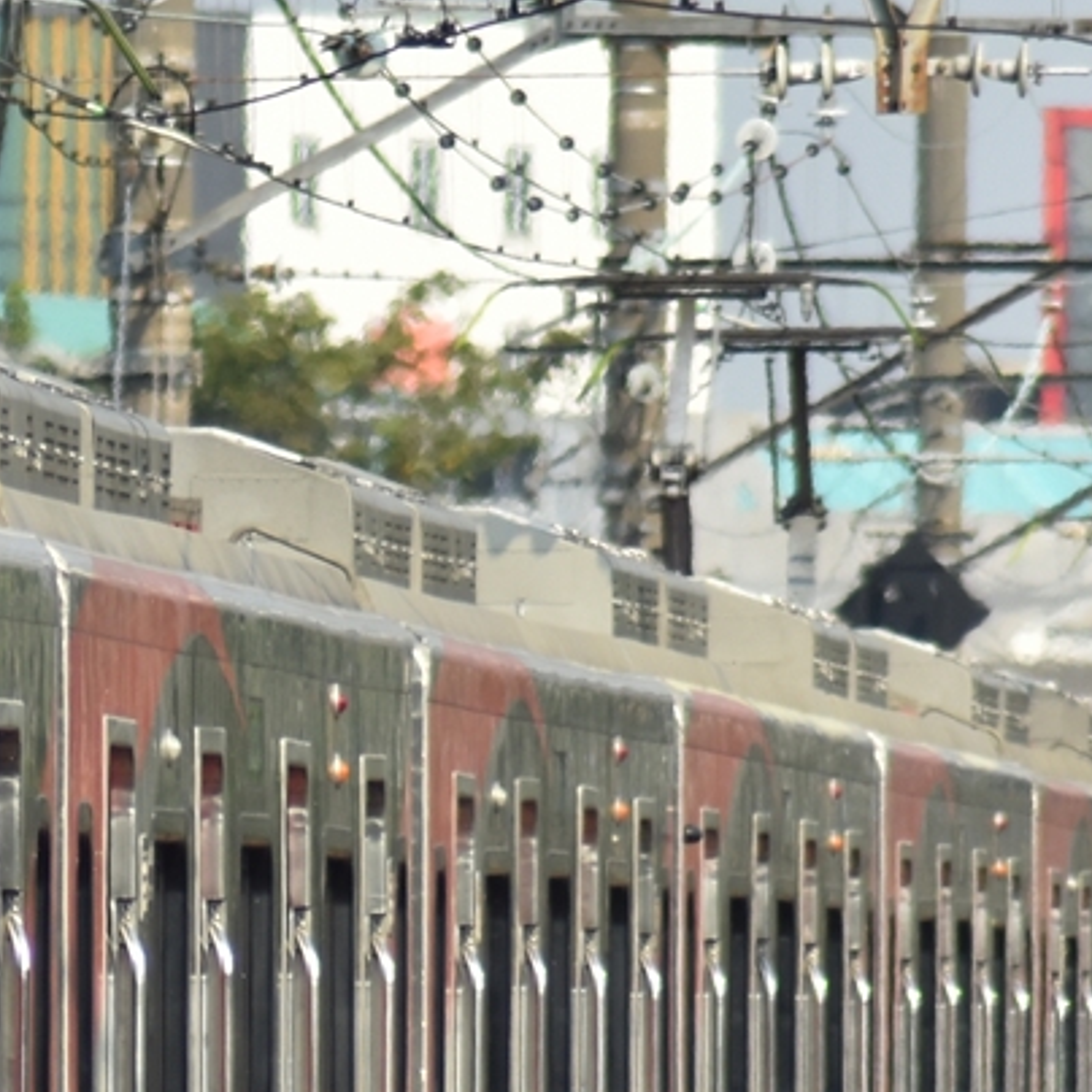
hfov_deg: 1.7
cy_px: 1093
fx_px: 36047
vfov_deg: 1.7
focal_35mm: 1010
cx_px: -300
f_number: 5.6
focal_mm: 200
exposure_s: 1/800
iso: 200
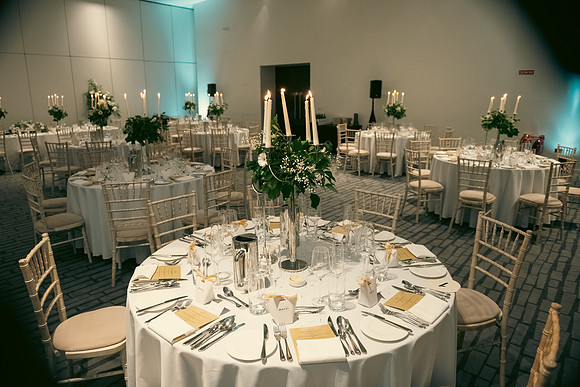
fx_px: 387
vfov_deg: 53.2
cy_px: 194
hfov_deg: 73.7
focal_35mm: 24
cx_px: 290
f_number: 3.5
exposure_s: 1/160
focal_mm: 24
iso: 1600
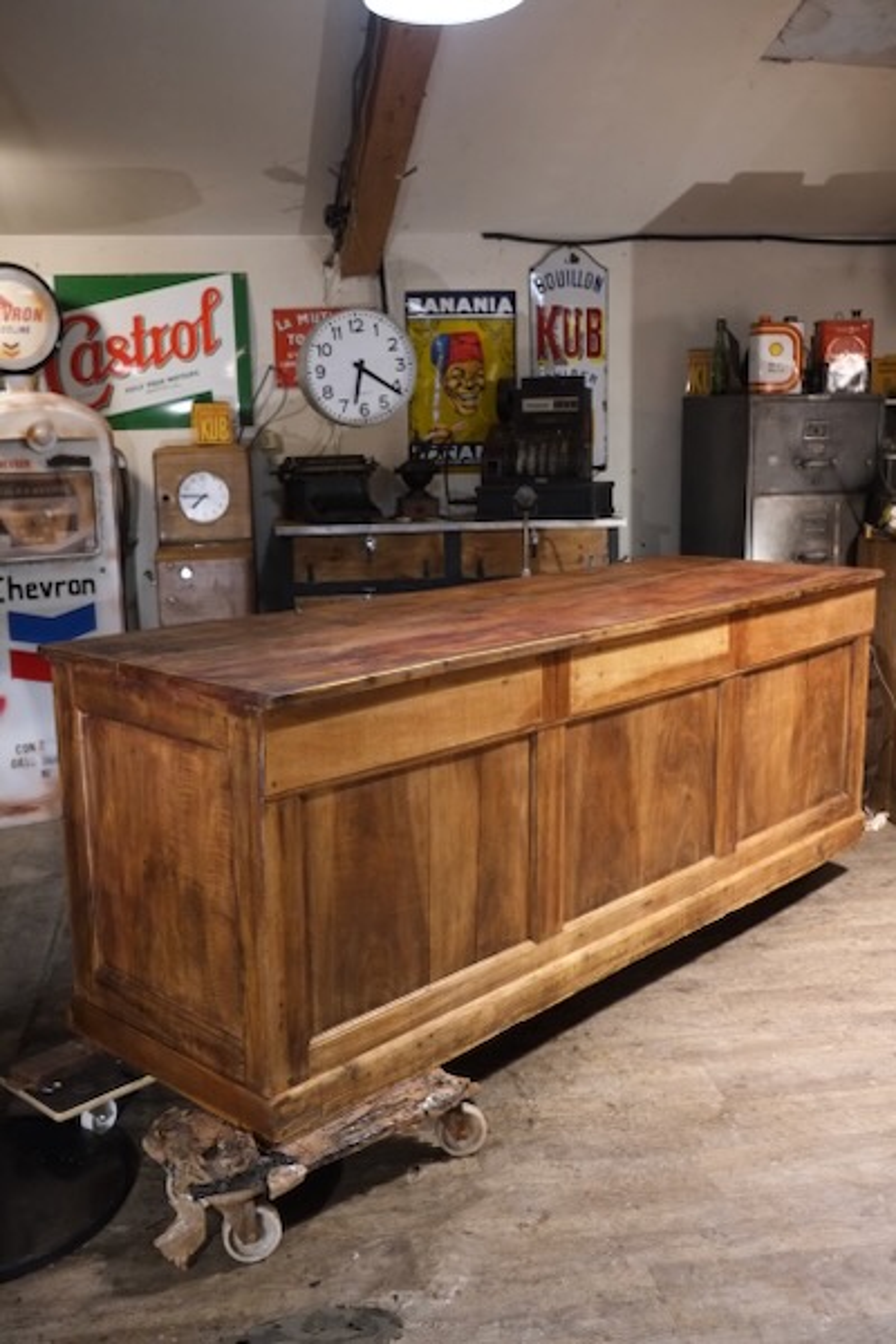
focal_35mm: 35
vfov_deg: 54.4
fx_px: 1307
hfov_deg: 37.9
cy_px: 672
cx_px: 448
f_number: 4
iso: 3200
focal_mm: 23
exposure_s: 1/125
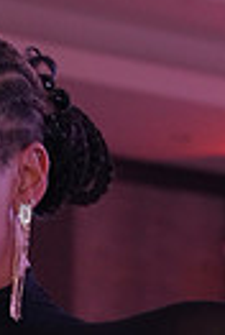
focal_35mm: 309
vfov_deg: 6.4
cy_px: 680
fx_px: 2881
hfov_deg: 4.5
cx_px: 170
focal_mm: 70
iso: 3200
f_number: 5.6
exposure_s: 1/200
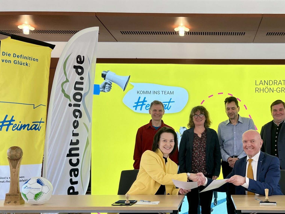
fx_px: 362
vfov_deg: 32.5
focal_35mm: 44
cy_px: 150
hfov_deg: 41.7
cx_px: 213
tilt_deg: +2.4
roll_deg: +0.5
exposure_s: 1/100
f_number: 1.6
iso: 40
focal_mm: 5.1
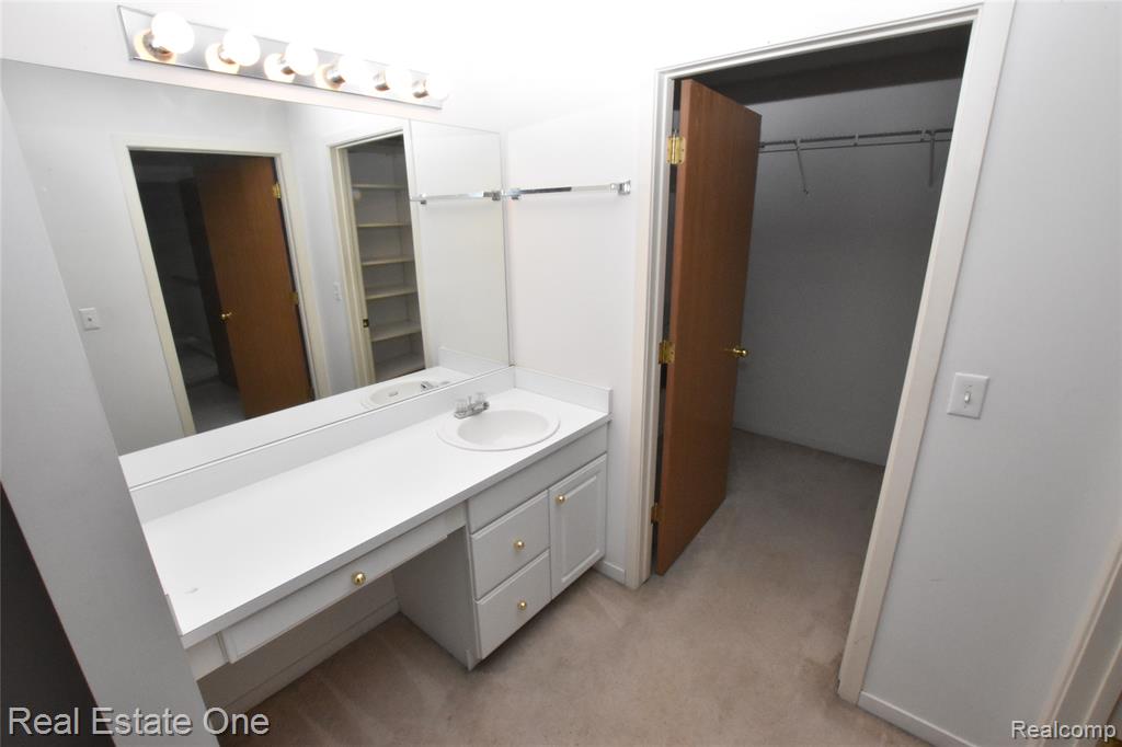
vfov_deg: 77.3
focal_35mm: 15
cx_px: 561
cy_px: 374
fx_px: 467
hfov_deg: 100.4
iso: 4000
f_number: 22
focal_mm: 10
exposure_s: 1/60
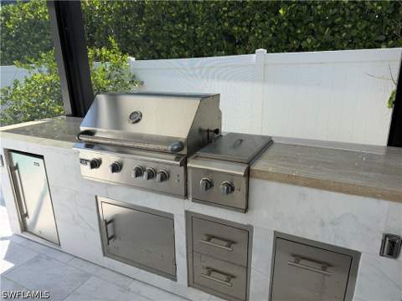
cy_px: 150
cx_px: 201
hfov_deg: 71.6
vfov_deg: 56.8
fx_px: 279
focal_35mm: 24
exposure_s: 1/1156
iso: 80
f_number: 1.78
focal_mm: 6.76
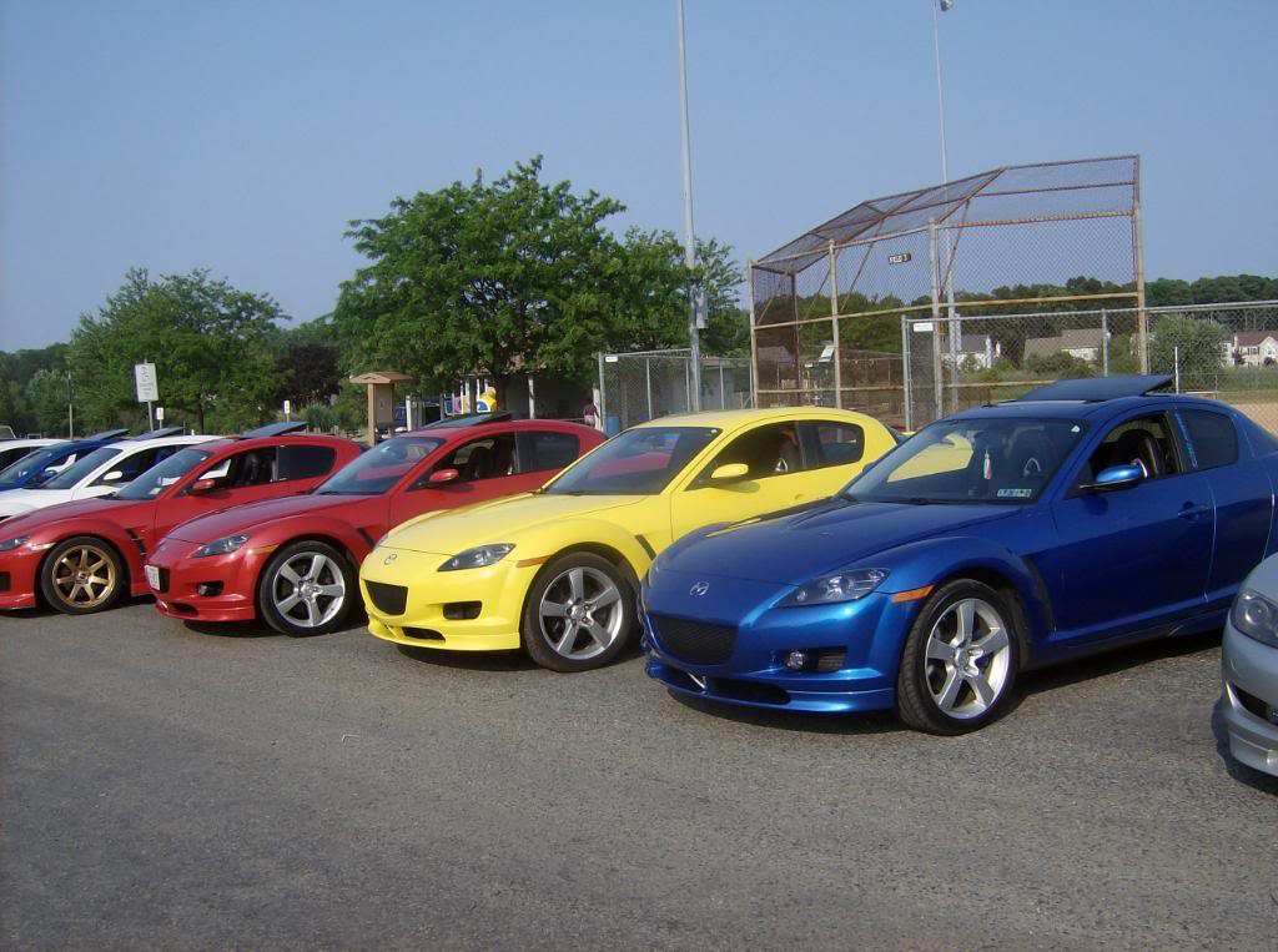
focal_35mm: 36
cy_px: 476
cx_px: 639
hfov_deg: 51.5
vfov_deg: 39.5
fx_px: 1326
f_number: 4.7
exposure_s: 1/764
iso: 100
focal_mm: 6
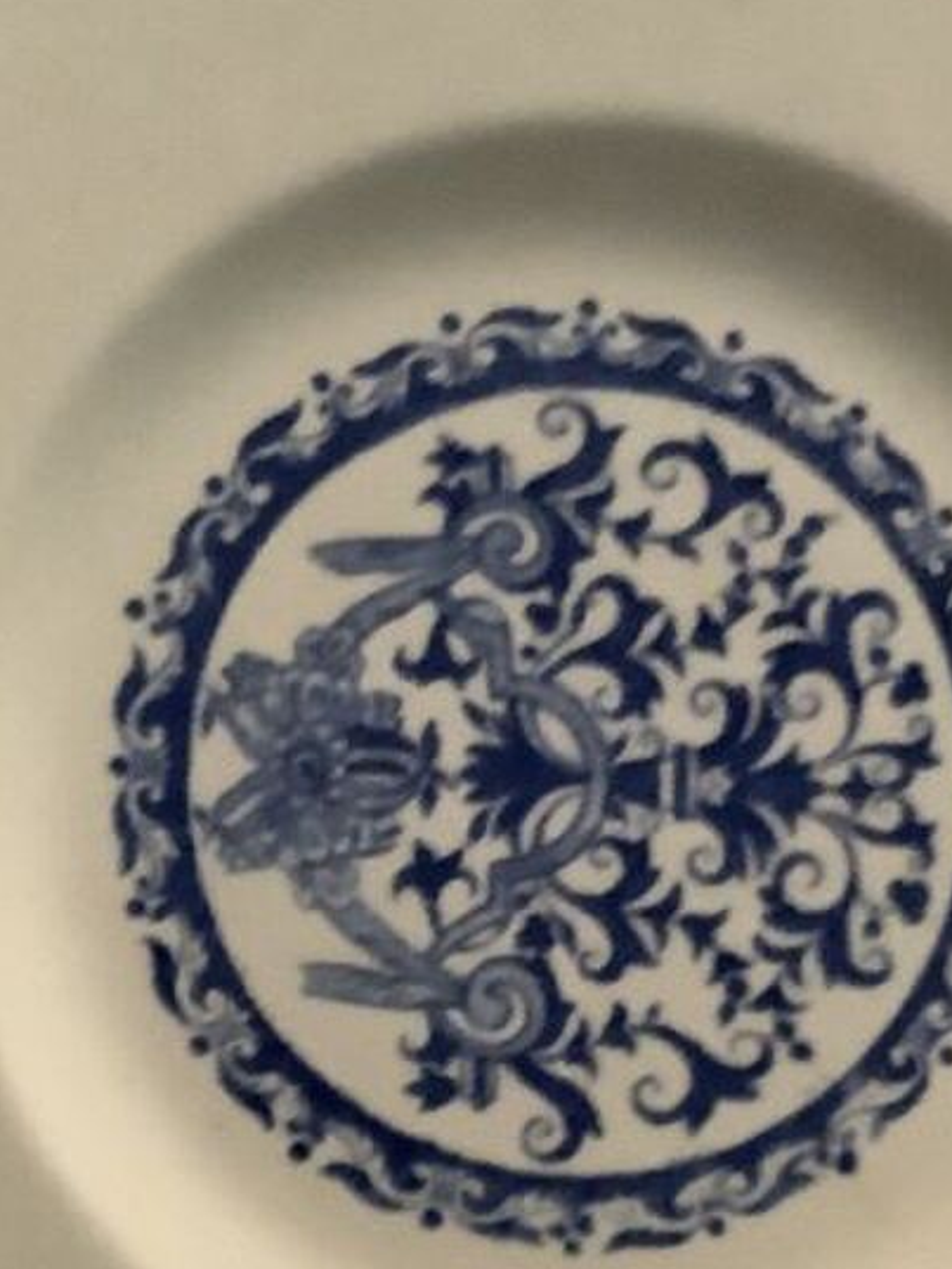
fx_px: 2822
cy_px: 897
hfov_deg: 19.1
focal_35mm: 77
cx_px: 496
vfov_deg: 25.1
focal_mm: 3.3
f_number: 2.4
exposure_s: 1/25
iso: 400
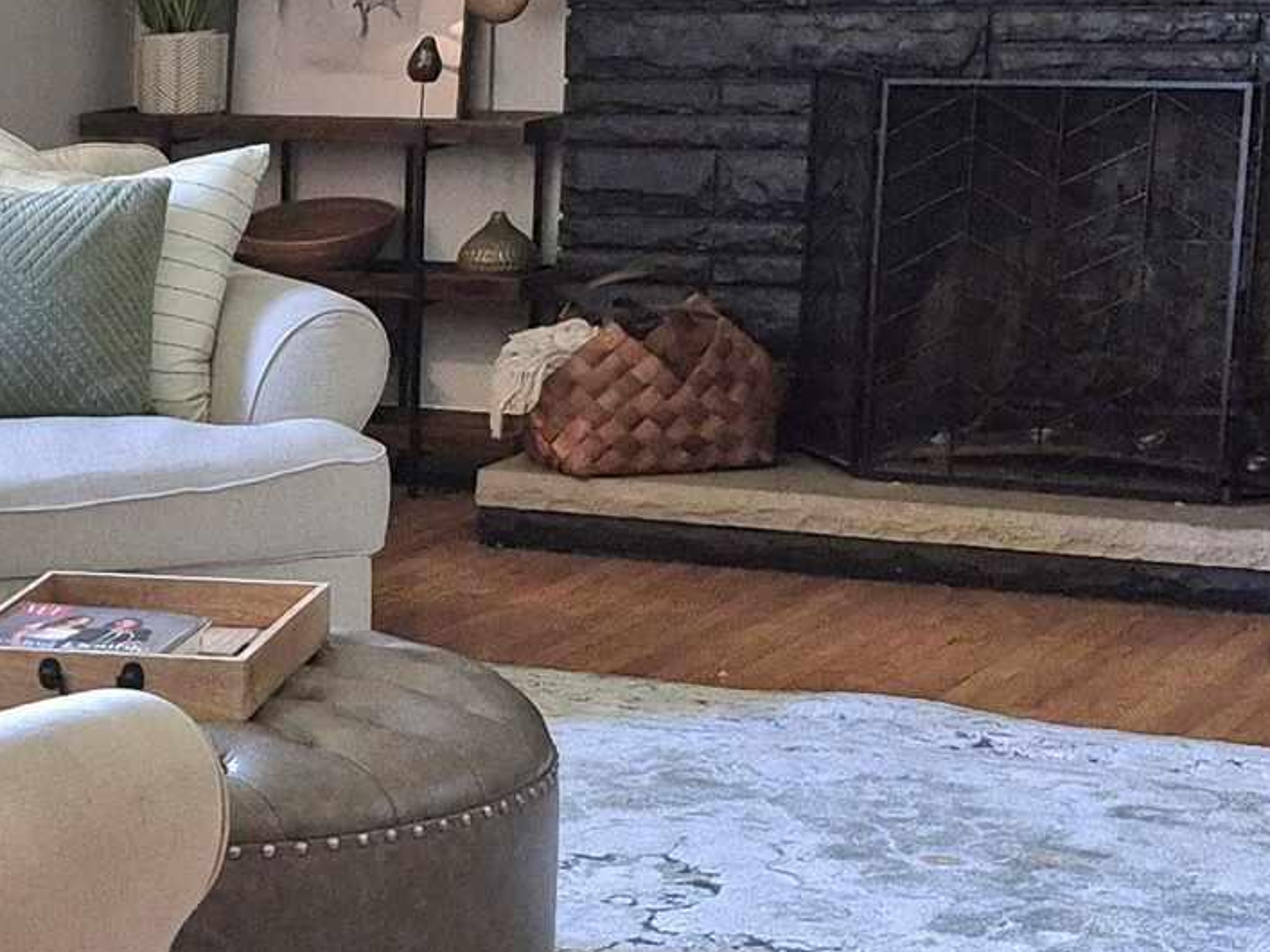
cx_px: -348
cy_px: 702
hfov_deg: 18.4
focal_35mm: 100
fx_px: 3668
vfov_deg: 14.7
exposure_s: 1/120
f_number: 1.8
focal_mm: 5.4
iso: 400
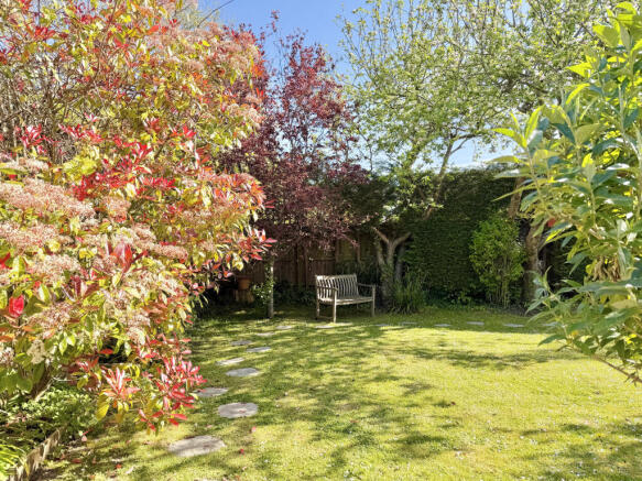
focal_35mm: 24
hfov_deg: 71.6
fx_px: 445
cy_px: 240
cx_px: 321
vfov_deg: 56.8
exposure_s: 1/1250
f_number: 1.78
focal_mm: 6.76
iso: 80
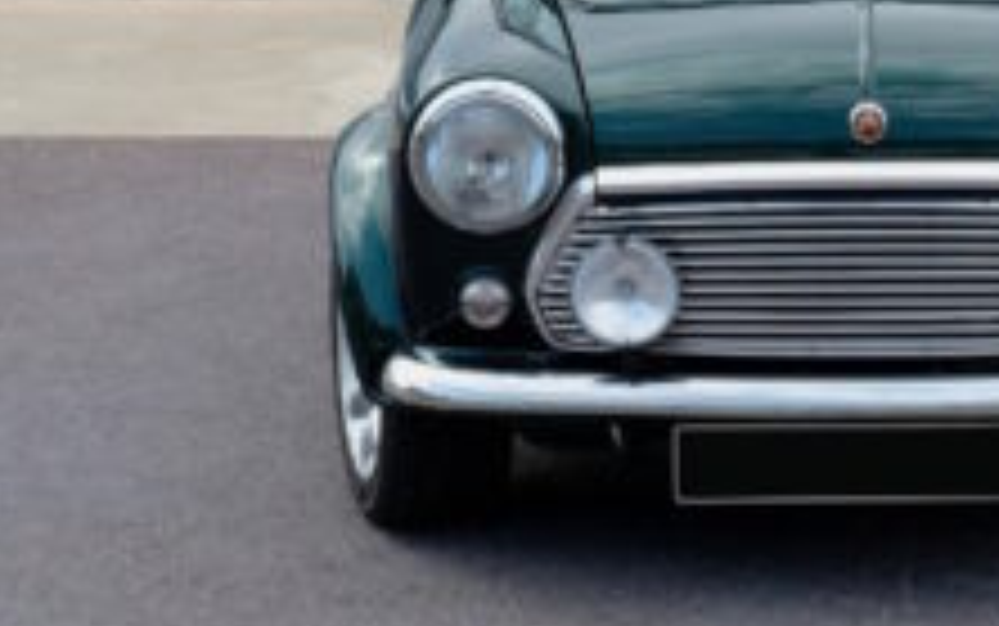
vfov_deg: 13.3
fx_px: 2642
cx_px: 886
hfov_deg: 21.0
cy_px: 5
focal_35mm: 97
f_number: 8
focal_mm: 31.1
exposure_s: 1/140
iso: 200
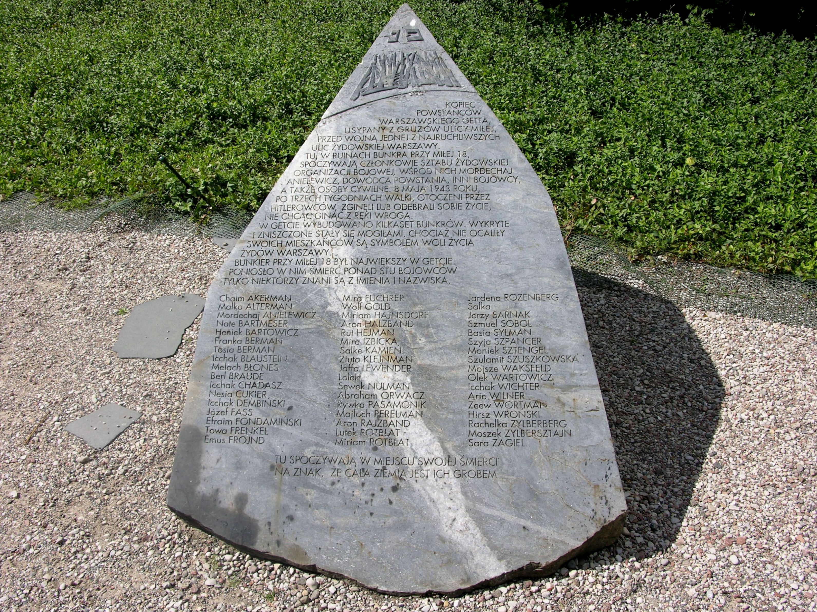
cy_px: 306
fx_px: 826
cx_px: 408
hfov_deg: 52.6
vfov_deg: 40.7
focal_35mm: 35
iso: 50
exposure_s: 1/256
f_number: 5.6
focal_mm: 8.9
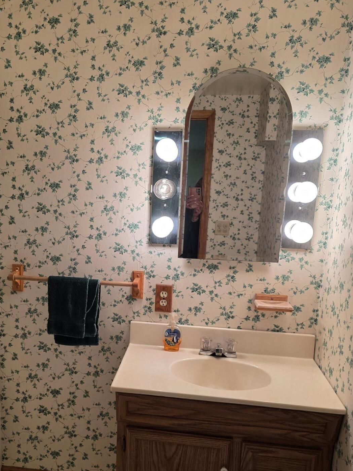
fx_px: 449
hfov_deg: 42.4
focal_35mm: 33
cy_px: 291
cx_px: 117
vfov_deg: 54.8
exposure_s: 1/120
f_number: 1.7
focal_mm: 6.3
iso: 100
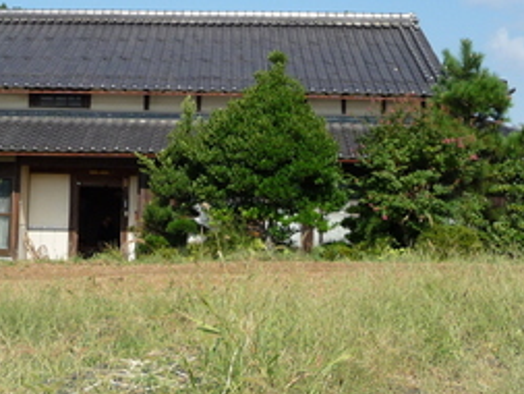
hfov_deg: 32.3
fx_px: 894
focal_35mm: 59
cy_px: 58
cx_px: 165
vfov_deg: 24.3
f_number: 3.3
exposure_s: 1/800
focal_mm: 4.7
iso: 100
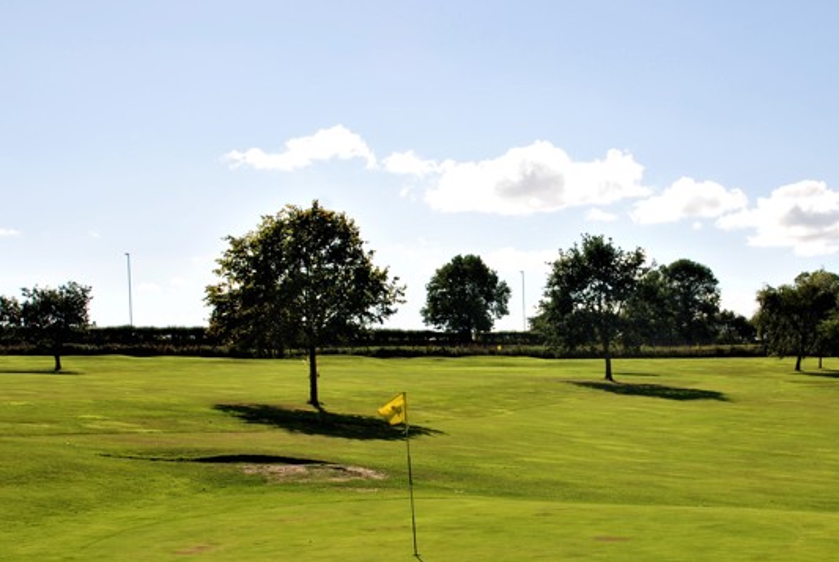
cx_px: 529
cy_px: 394
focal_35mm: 70
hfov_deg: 28.8
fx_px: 1628
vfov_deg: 19.5
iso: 100
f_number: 8
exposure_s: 1/250
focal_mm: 31
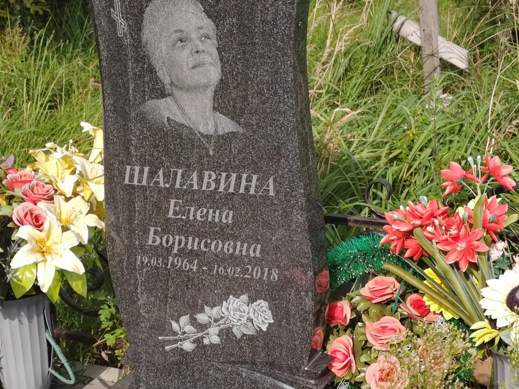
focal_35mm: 70
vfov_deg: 21.0
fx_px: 1050
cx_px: 260
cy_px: 194
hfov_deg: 27.8
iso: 100
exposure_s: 1/420
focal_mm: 5.52
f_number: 1.9
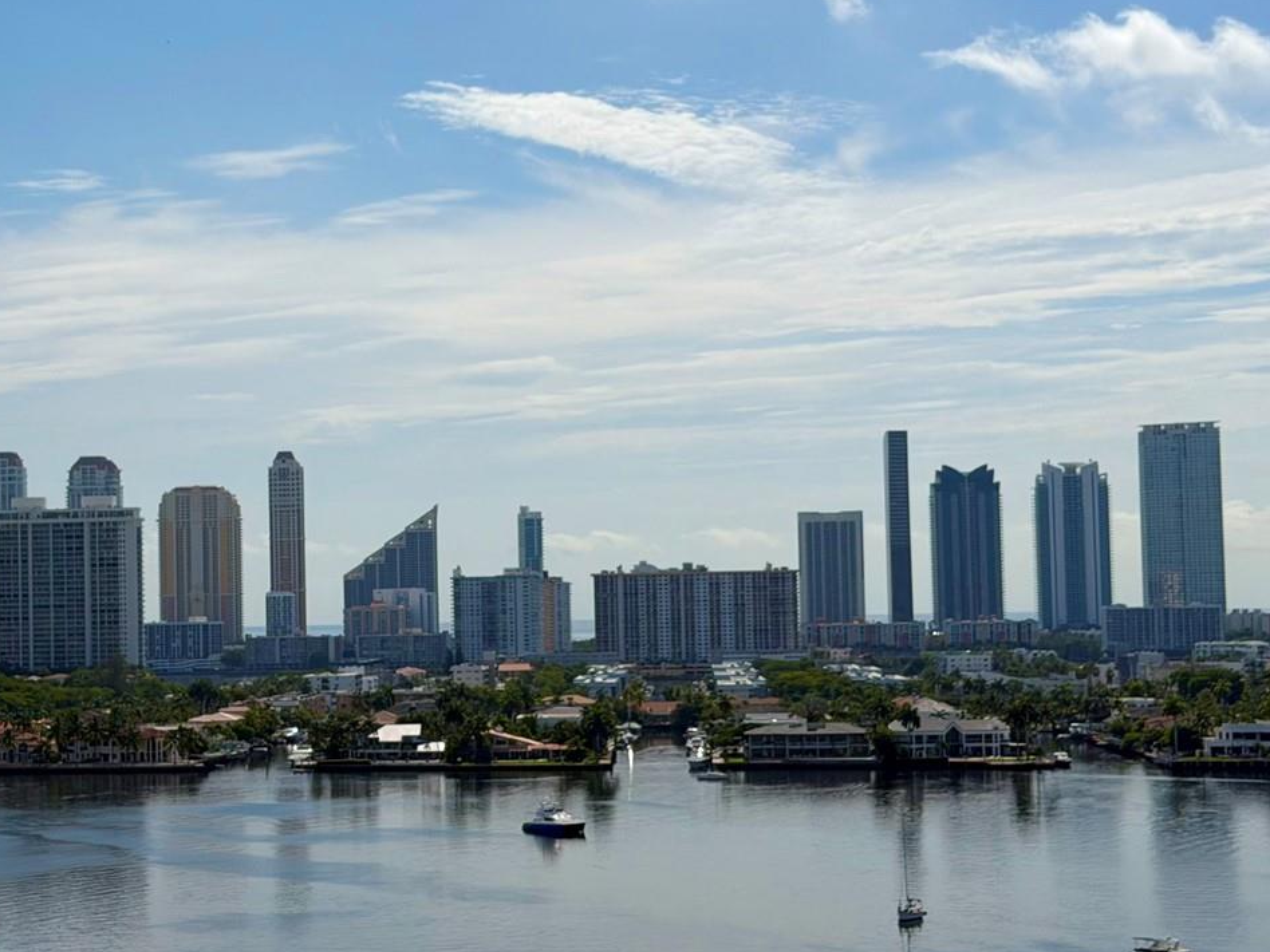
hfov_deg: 24.0
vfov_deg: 18.2
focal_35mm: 81
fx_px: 2972
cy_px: 432
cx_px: 414
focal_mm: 6.76
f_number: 1.78
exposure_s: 1/20408
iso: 80
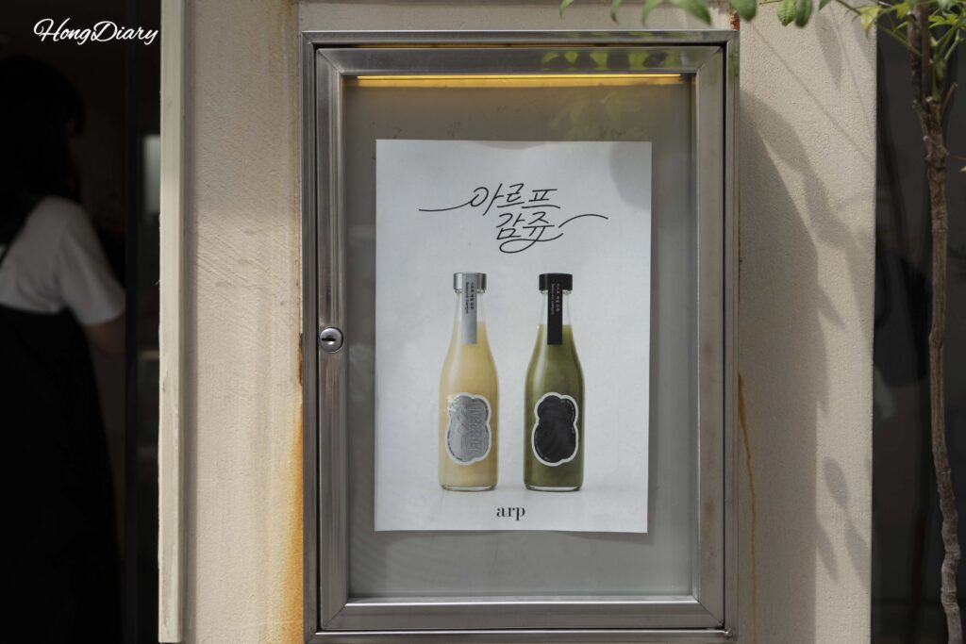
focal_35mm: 47
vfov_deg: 28.7
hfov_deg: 41.9
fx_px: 1261
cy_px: 322
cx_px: 483
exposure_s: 1/200
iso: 100
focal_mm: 47
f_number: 6.3
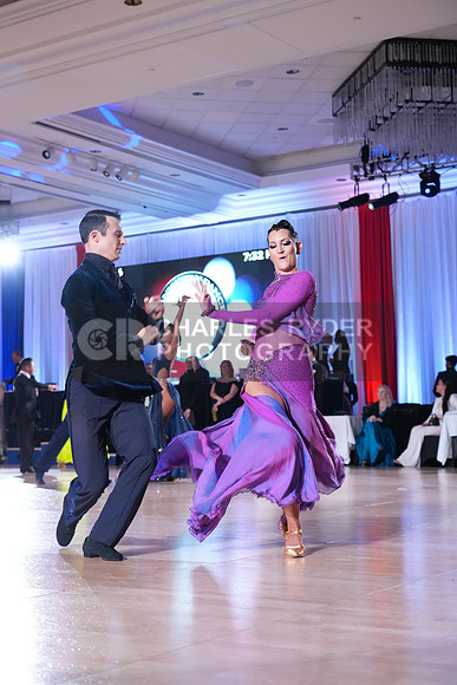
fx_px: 1028
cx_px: 228
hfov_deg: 25.1
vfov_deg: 36.9
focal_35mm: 54
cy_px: 342
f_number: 4
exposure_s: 1/250
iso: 3200
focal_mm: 54
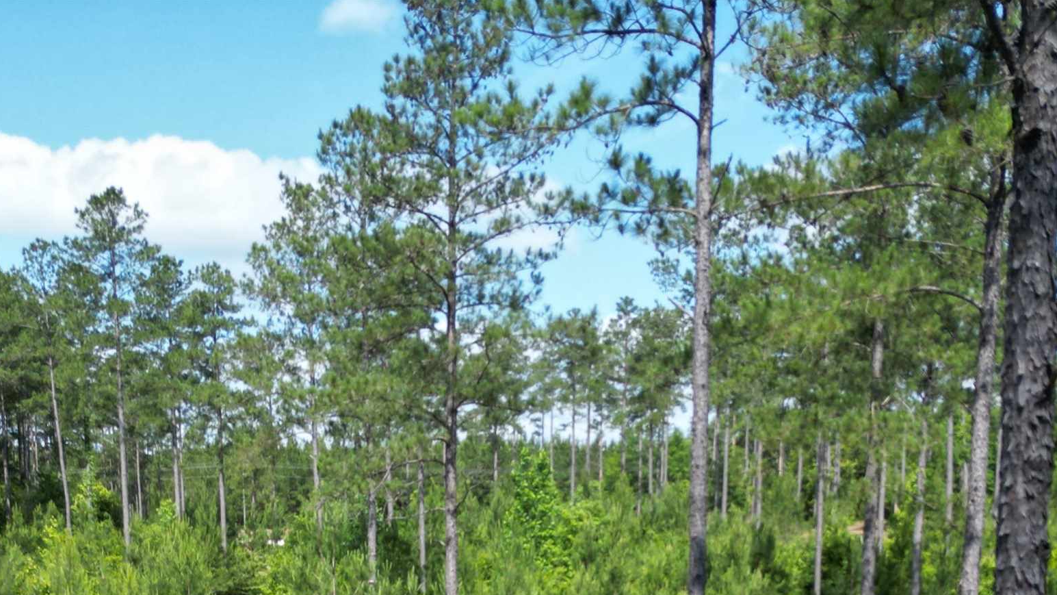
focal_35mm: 52
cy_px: 787
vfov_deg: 20.8
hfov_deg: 39.7
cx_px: 434
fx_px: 1457
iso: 130
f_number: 1.7
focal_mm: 6.72
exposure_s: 1/1600
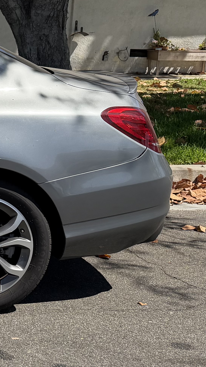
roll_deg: -1.4
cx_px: -298
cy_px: 119
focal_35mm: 77
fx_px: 748
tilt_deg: -9.8
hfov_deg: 12.3
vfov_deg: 27.3
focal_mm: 6.76
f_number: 1.78
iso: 100
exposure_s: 1/4167
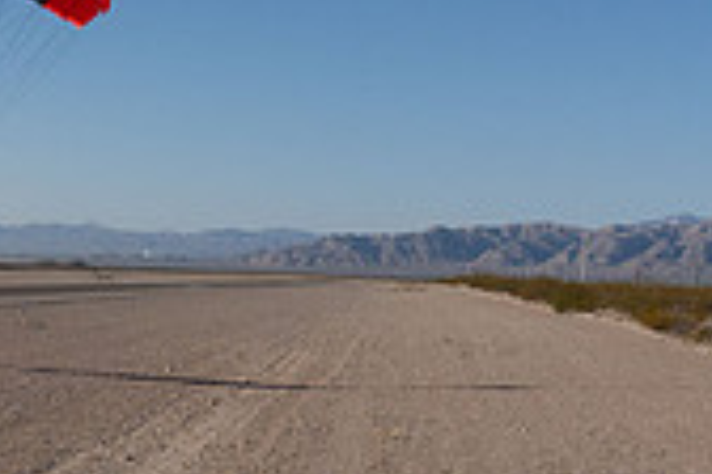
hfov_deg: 22.8
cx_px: -106
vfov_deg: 16.4
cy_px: 307
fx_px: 1641
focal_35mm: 83
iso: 800
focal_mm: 24
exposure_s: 1/2000
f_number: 11
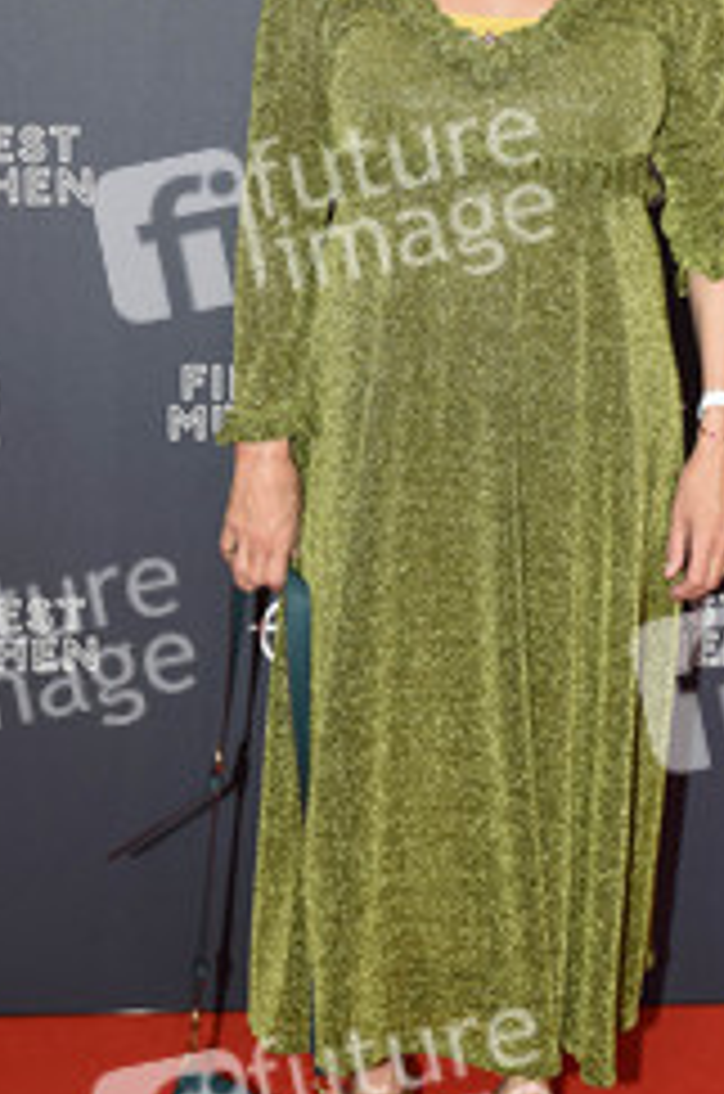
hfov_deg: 14.5
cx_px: 454
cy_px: 441
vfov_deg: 21.7
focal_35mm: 94
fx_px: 2848
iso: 500
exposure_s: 1/160
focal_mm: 38
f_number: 4.5
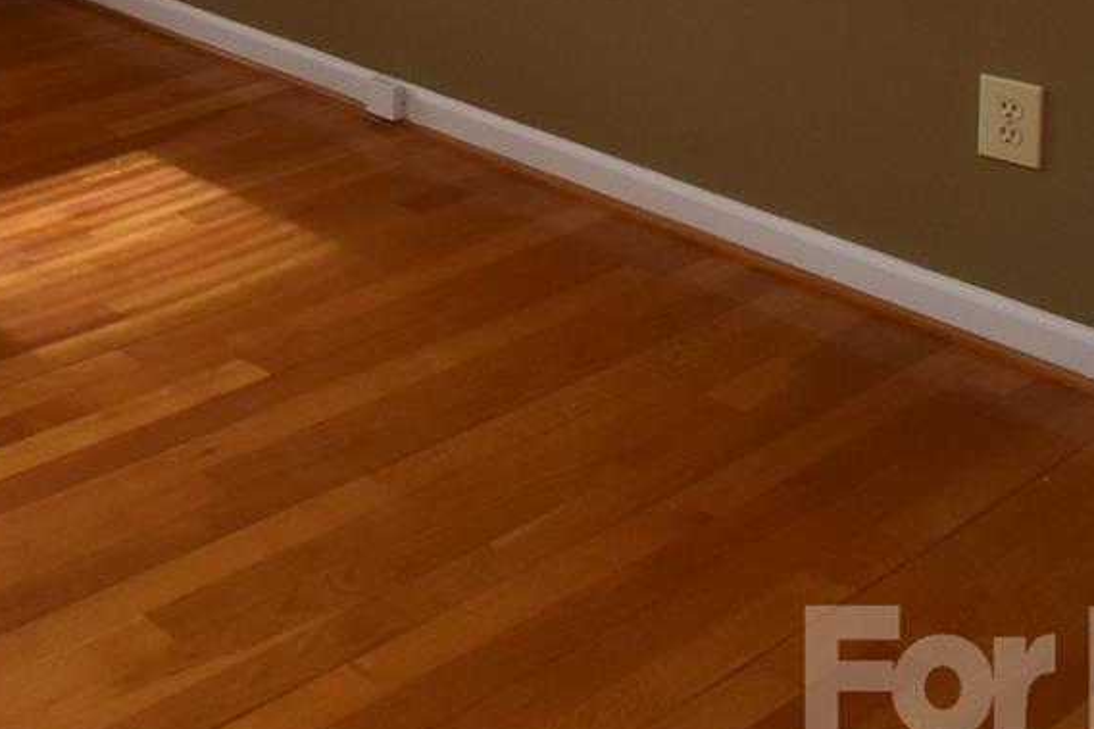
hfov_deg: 28.3
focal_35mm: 54
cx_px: -425
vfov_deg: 21.5
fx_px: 1640
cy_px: -330
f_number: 5.6
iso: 720
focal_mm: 10
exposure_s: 1/125
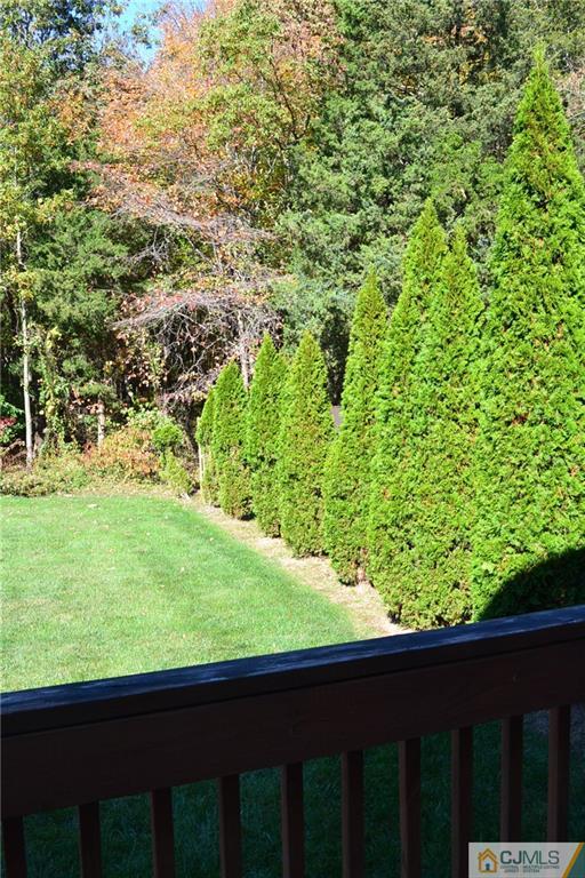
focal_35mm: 33
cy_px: 439
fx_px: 804
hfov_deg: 40.0
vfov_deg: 57.2
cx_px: 292
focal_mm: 22
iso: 400
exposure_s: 1/200
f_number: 10
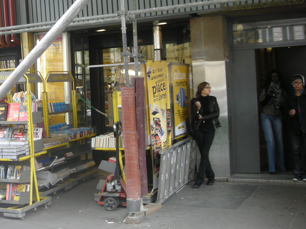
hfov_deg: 33.4
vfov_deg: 25.9
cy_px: 66
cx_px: 62
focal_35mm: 56
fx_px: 495
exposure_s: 1/52.2
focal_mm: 5.7
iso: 87
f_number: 2.8
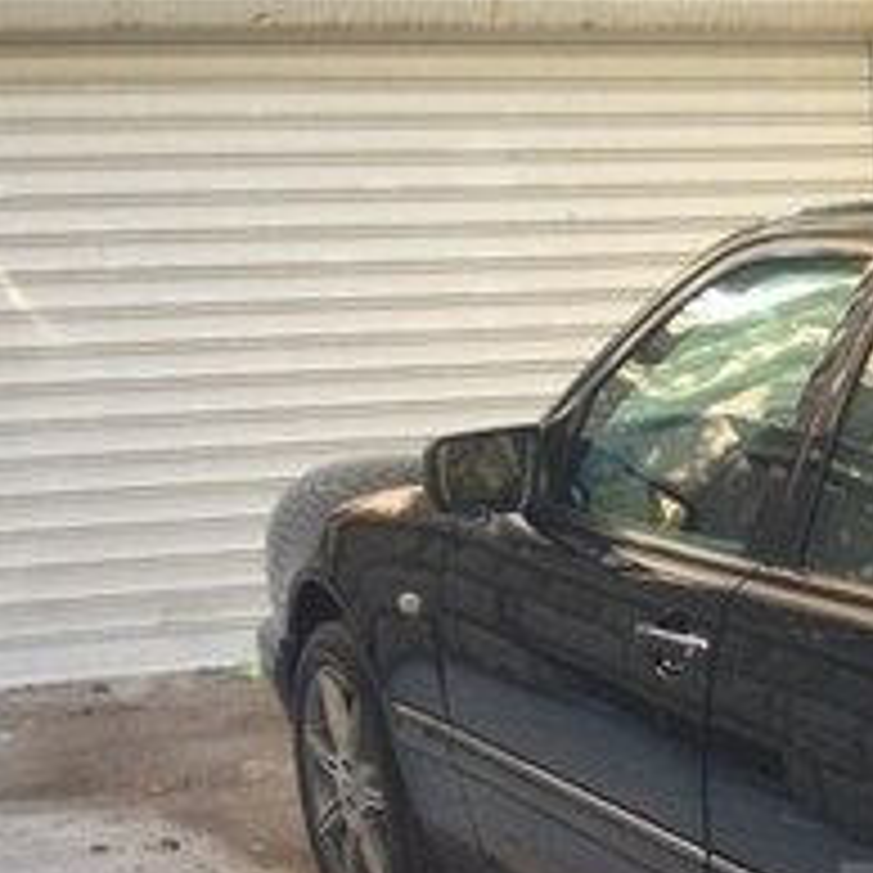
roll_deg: +1.9
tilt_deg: -15.9
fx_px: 2825
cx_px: 1300
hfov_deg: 16.1
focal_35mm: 99
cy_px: 929
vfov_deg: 17.1
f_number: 2.4
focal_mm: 4.12
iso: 50
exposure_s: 1/120
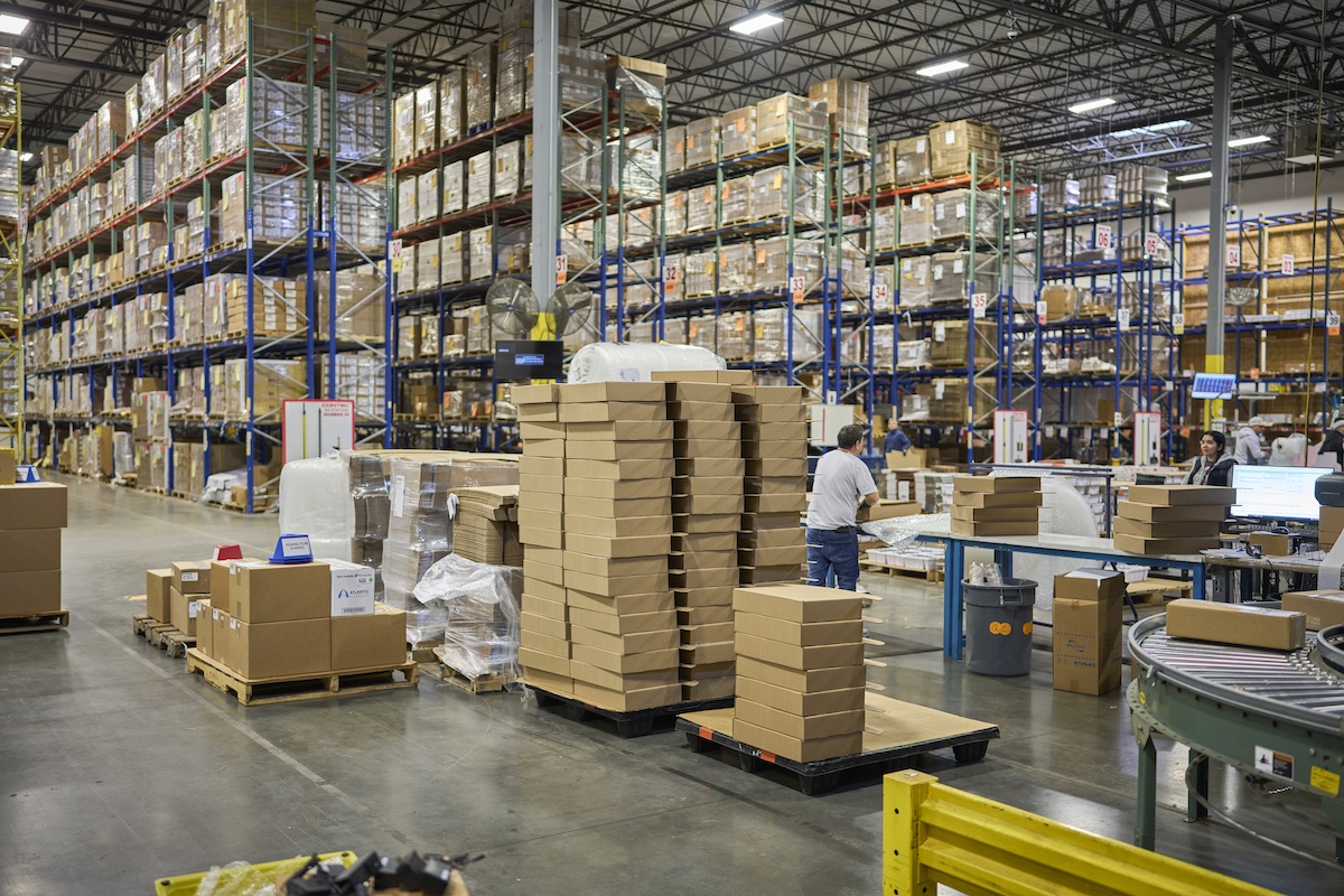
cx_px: 672
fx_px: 1307
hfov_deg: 54.4
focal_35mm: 35
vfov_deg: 37.9
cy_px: 448
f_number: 1.8
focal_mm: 35
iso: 640
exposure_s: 1/100
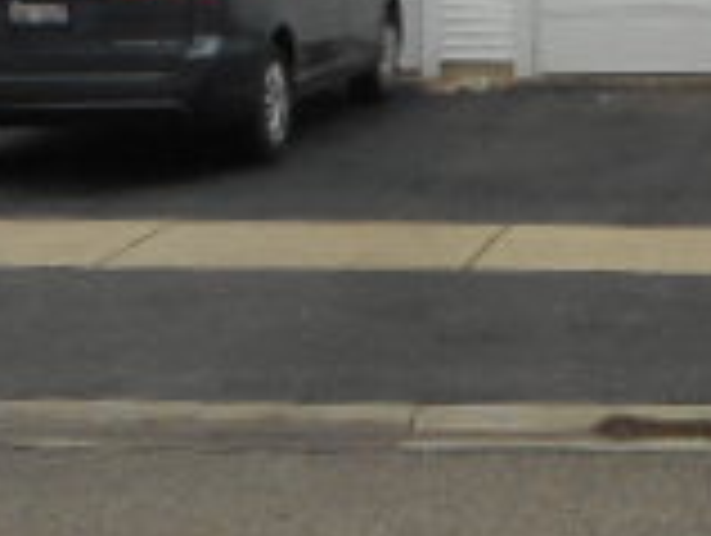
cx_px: 806
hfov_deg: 18.6
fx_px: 2078
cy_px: -68
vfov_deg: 14.3
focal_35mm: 101
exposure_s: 1/640
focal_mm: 4.5
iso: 200
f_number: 3.7
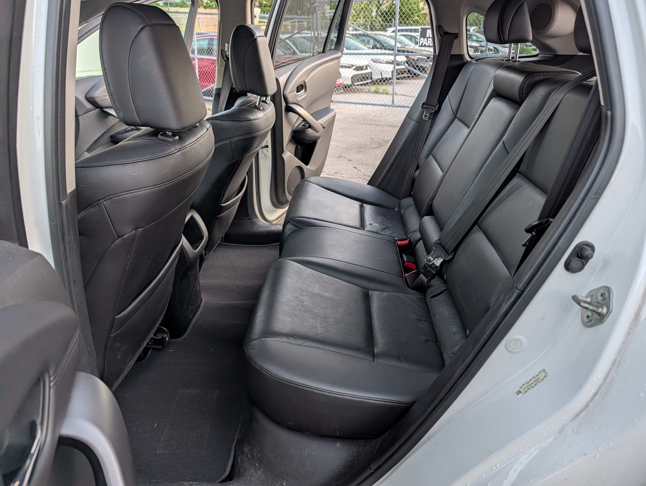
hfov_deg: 71.5
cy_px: 243
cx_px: 323
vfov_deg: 56.9
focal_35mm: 24
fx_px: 449
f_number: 1.68
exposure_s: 1/96.1
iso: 246
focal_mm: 6.9
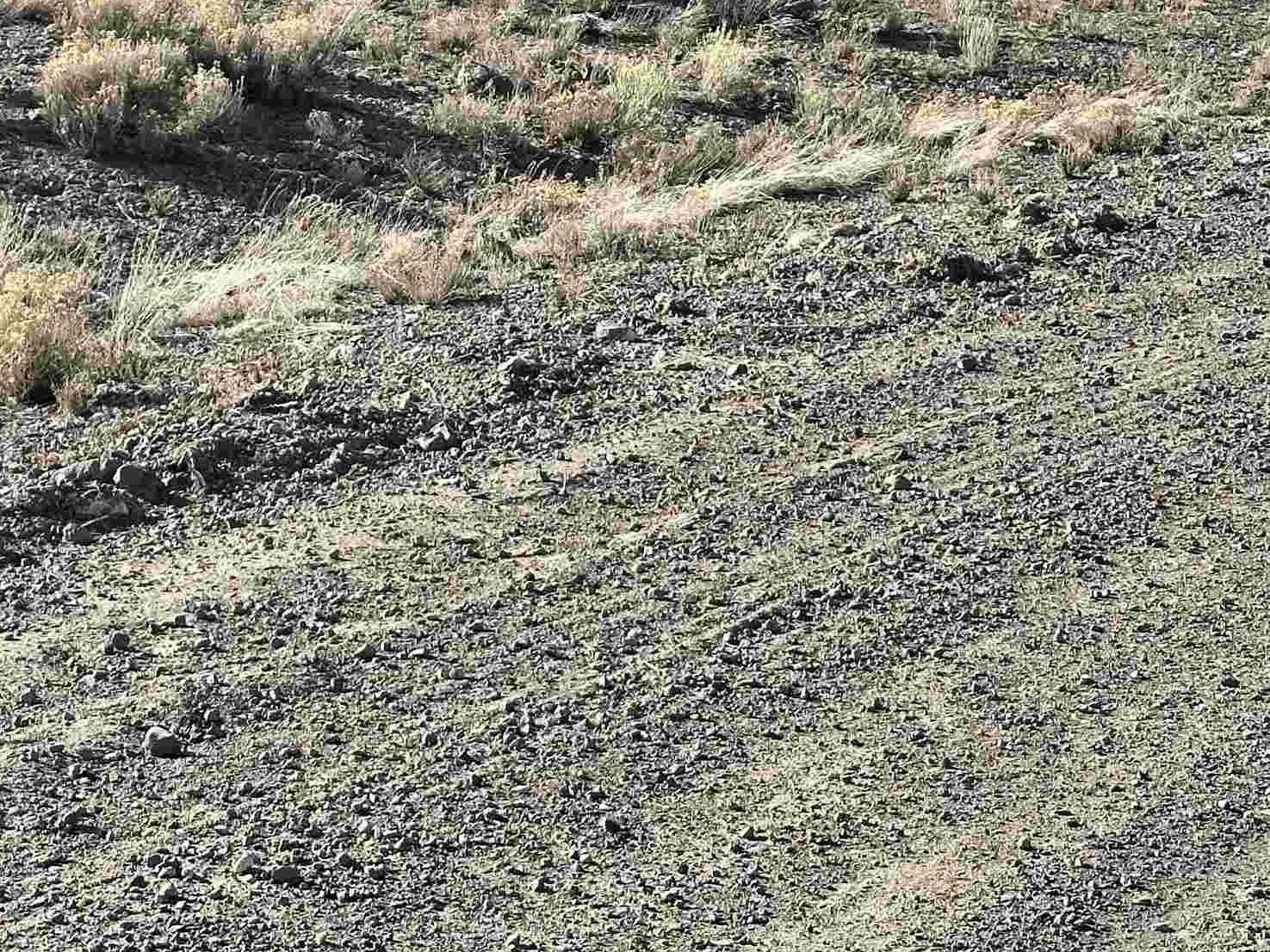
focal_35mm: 100
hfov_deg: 19.6
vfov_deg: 14.7
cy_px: 161
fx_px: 3669
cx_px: 558
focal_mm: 6.86
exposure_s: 1/2890
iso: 64
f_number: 1.78
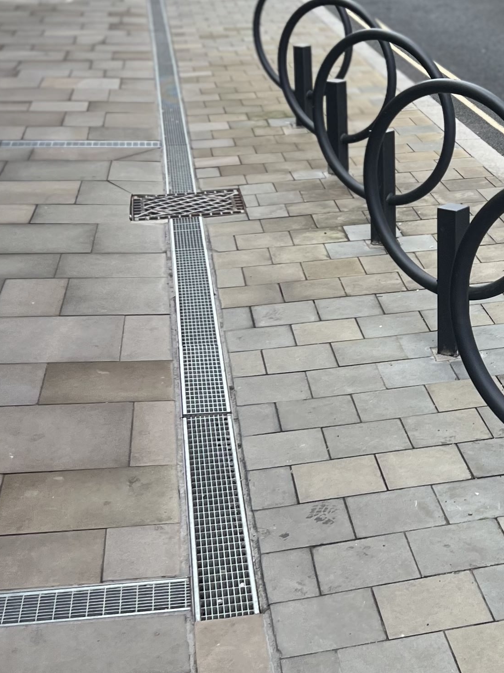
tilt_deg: -13.4
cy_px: 218
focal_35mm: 71
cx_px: 501
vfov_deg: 27.2
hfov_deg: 20.1
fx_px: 1379
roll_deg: -0.8
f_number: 1.5
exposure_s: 1/1209
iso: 50
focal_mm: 5.7
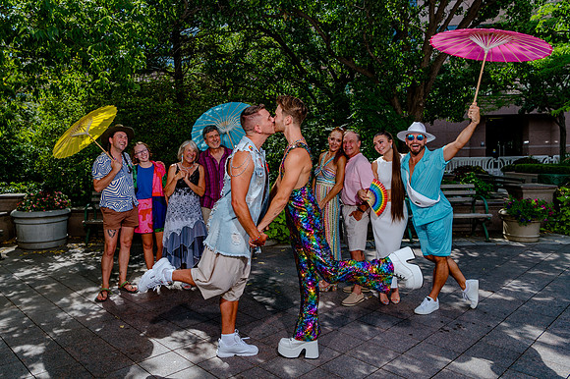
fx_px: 437
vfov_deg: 46.9
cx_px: 242
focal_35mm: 28
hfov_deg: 65.9
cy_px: 184
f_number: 7.1
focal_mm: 24
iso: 200
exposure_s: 1/320
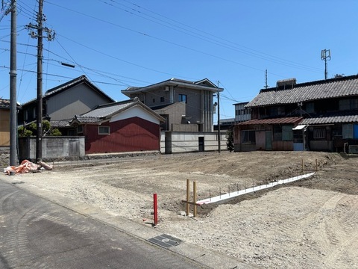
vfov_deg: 53.1
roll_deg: +1.0
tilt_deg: +0.0
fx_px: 269
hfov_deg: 67.3
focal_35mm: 26
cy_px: 134
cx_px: 179
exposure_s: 1/4082
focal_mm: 5.96
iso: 50
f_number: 1.6
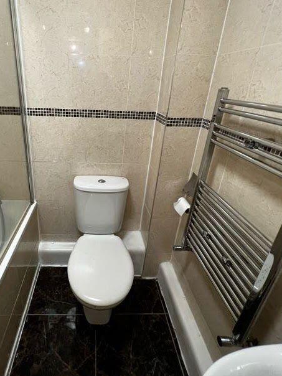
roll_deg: -1.0
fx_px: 196
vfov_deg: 87.4
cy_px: 167
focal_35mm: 18
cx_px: 101
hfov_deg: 70.1
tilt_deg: -21.3
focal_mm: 1.57
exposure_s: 1/50
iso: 200
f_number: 1.8
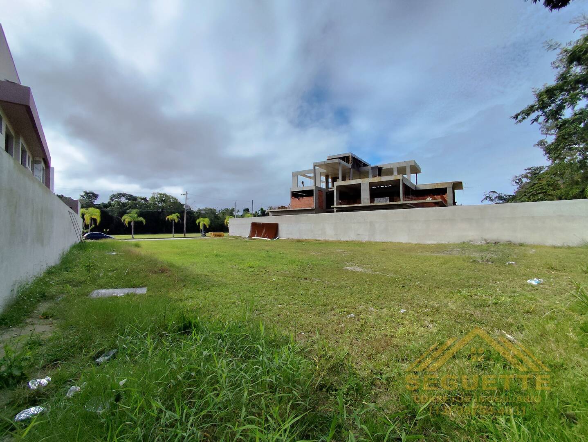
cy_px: 221
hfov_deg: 94.5
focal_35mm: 16
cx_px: 294
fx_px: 272
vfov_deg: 78.2
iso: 50
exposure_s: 1/3399
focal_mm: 1.65
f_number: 2.2
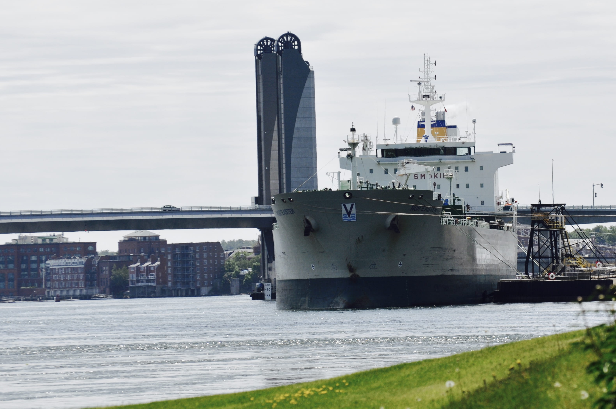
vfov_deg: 5.0
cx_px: 400
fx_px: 4711
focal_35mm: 276
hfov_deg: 7.5
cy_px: 181
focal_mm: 135
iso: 200
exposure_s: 1/800
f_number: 7.1
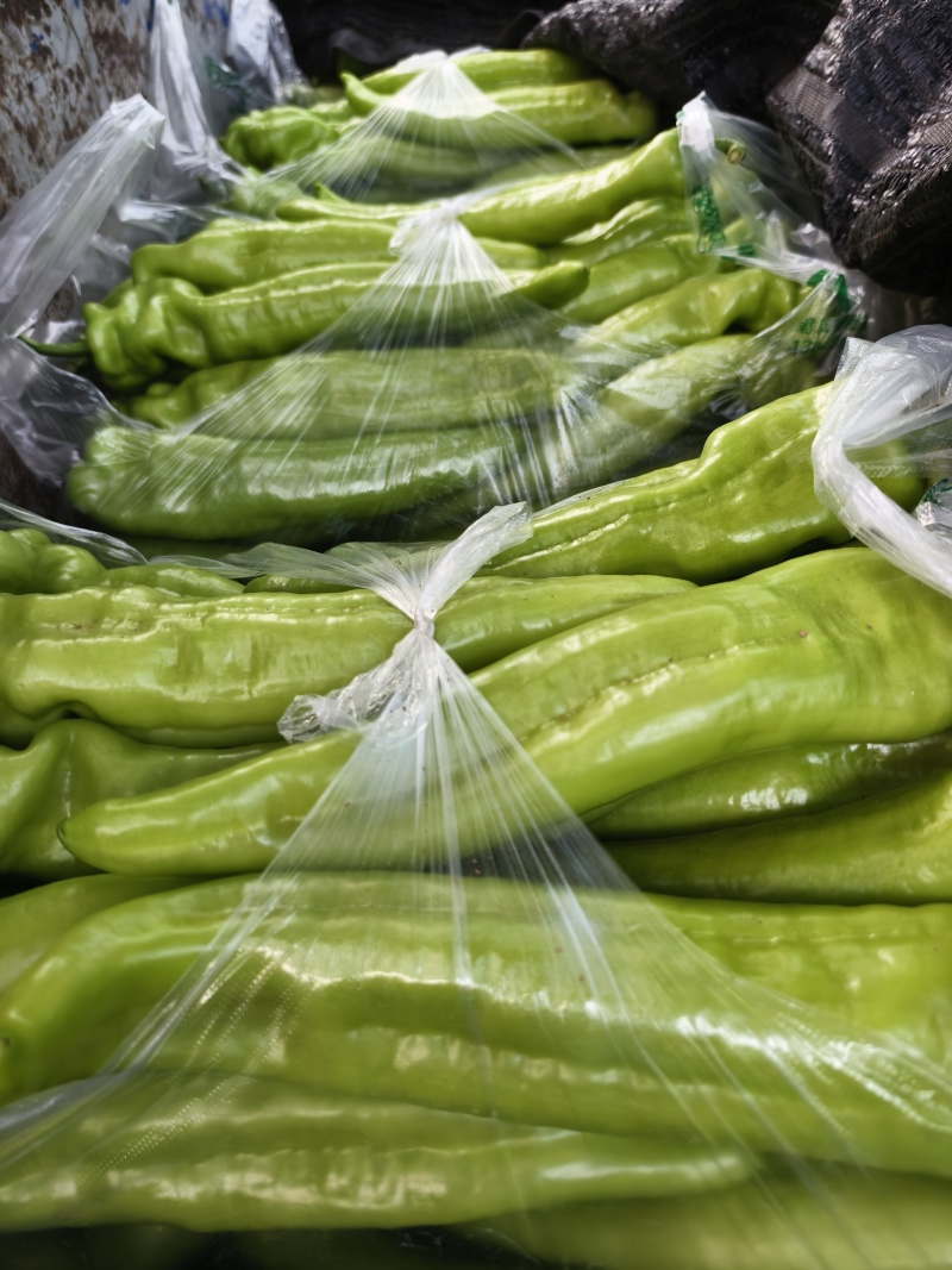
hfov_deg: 58.9
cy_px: 635
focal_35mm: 23
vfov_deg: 73.9
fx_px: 844
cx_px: 476
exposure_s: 1/100
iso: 156
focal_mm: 5.6
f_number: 1.57
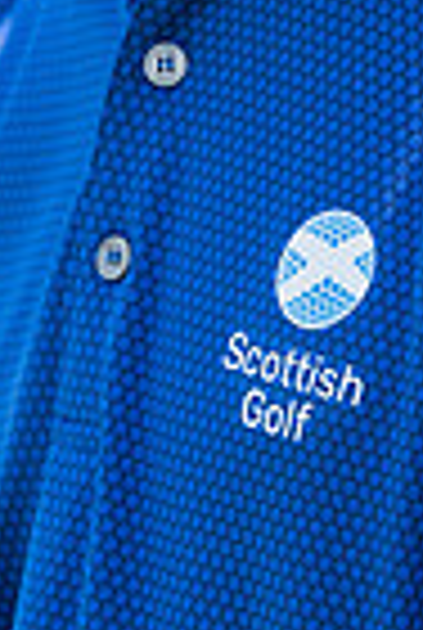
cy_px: -374
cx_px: 212
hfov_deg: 3.3
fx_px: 7313
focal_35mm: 417
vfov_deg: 4.9
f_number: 5.6
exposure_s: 1/1250
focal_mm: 130
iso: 400
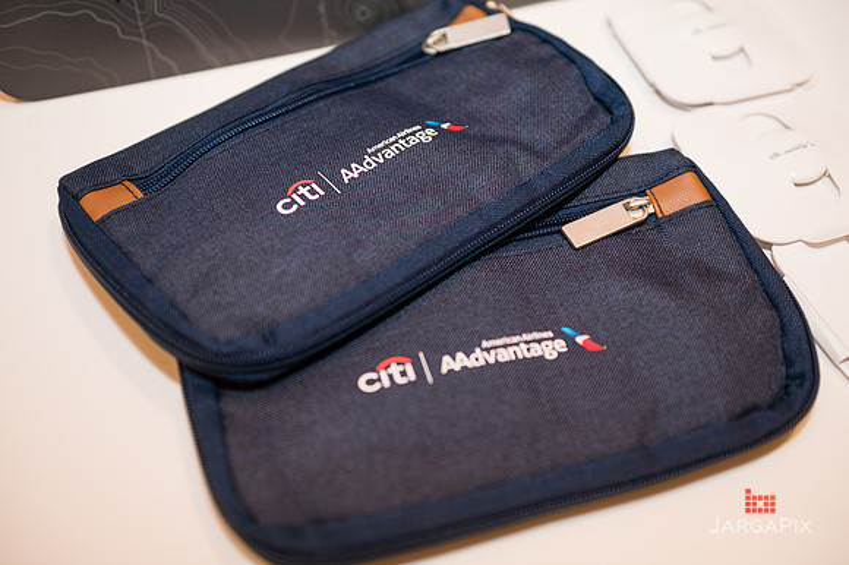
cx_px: 424
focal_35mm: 45
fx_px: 1061
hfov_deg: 43.6
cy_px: 282
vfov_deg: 29.8
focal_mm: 45
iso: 400
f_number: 3.2
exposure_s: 1/200
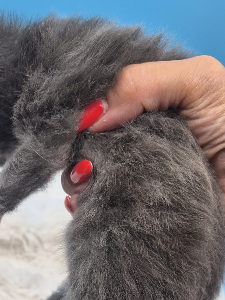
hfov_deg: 29.9
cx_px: 61
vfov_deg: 36.5
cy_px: 285
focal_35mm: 48
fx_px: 416
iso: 32
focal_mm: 5.4
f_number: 1.8
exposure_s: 1/180
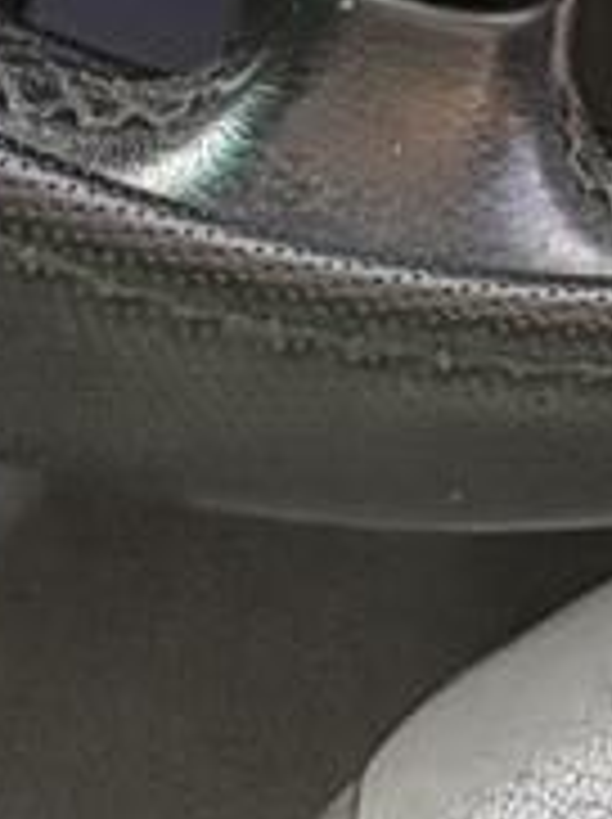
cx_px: 1012
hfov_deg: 18.0
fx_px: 1630
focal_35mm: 69
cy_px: -1084
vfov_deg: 15.8
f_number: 2.2
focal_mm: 2.22
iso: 64
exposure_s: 1/165
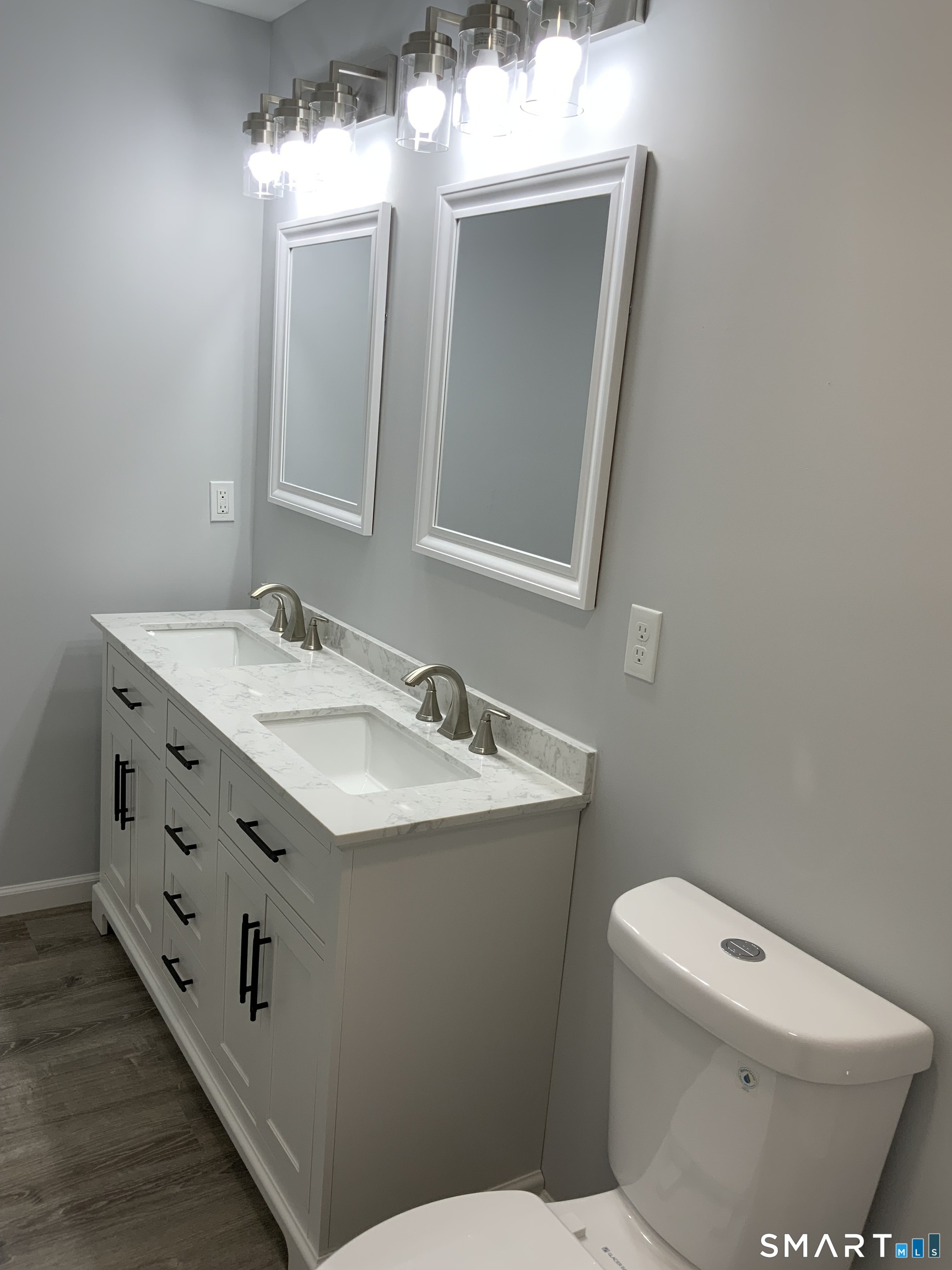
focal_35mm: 29
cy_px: 635
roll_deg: -6.0
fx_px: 1063
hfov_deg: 48.2
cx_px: 476
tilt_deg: -13.9
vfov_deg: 61.7
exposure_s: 1/120
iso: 32
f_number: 1.8
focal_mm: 3
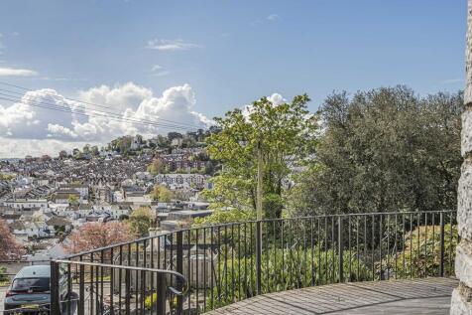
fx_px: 459
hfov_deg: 54.5
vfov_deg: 37.8
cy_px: 158
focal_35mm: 35
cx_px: 236
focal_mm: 35
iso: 160
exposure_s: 1/320
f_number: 8
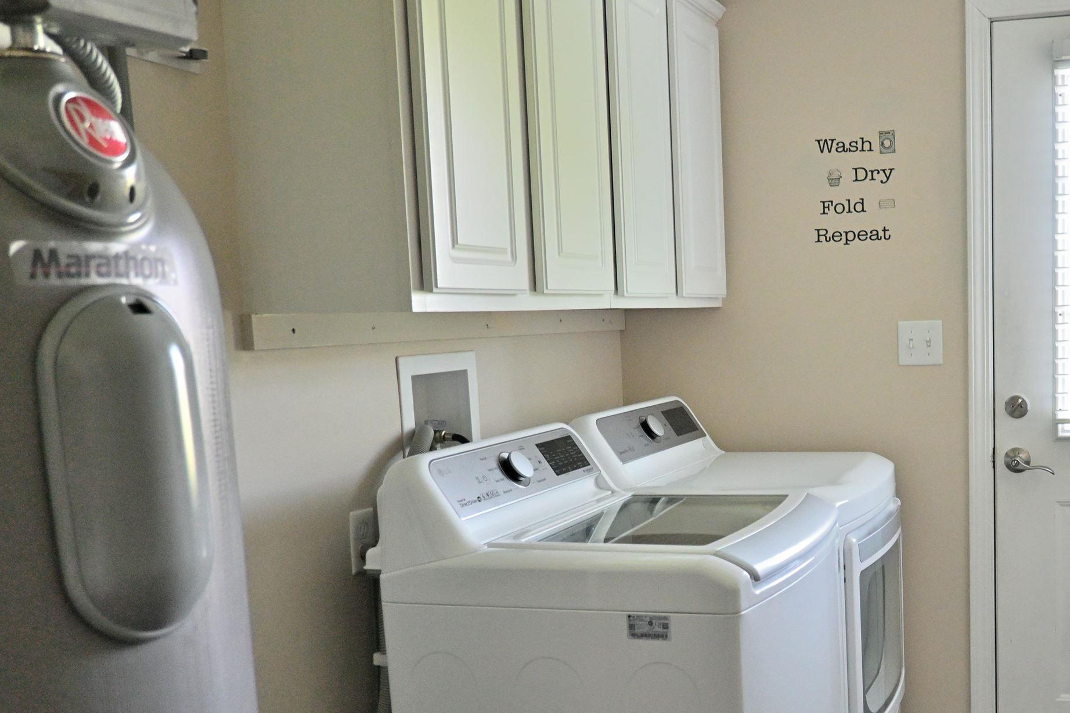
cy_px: 483
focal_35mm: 40
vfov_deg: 33.1
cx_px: 827
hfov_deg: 46.4
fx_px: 1189
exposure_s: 1/125
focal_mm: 16
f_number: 3.5
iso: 1100
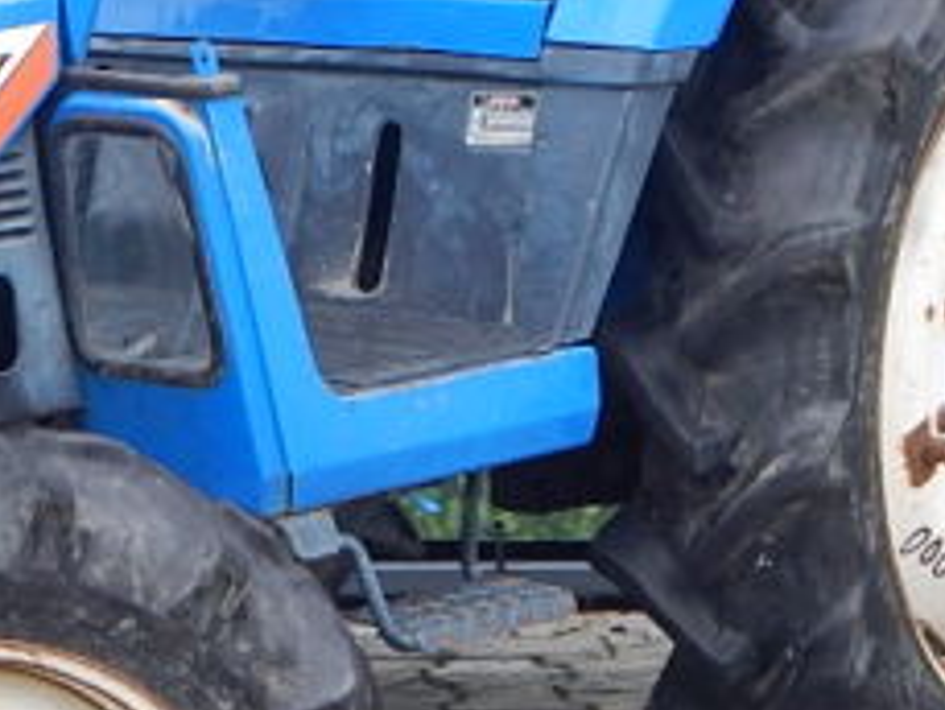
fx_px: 4534
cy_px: -12
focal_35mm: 166
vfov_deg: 8.9
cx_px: -58
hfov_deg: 11.7
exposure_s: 1/320
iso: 125
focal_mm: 6.8
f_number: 3.4
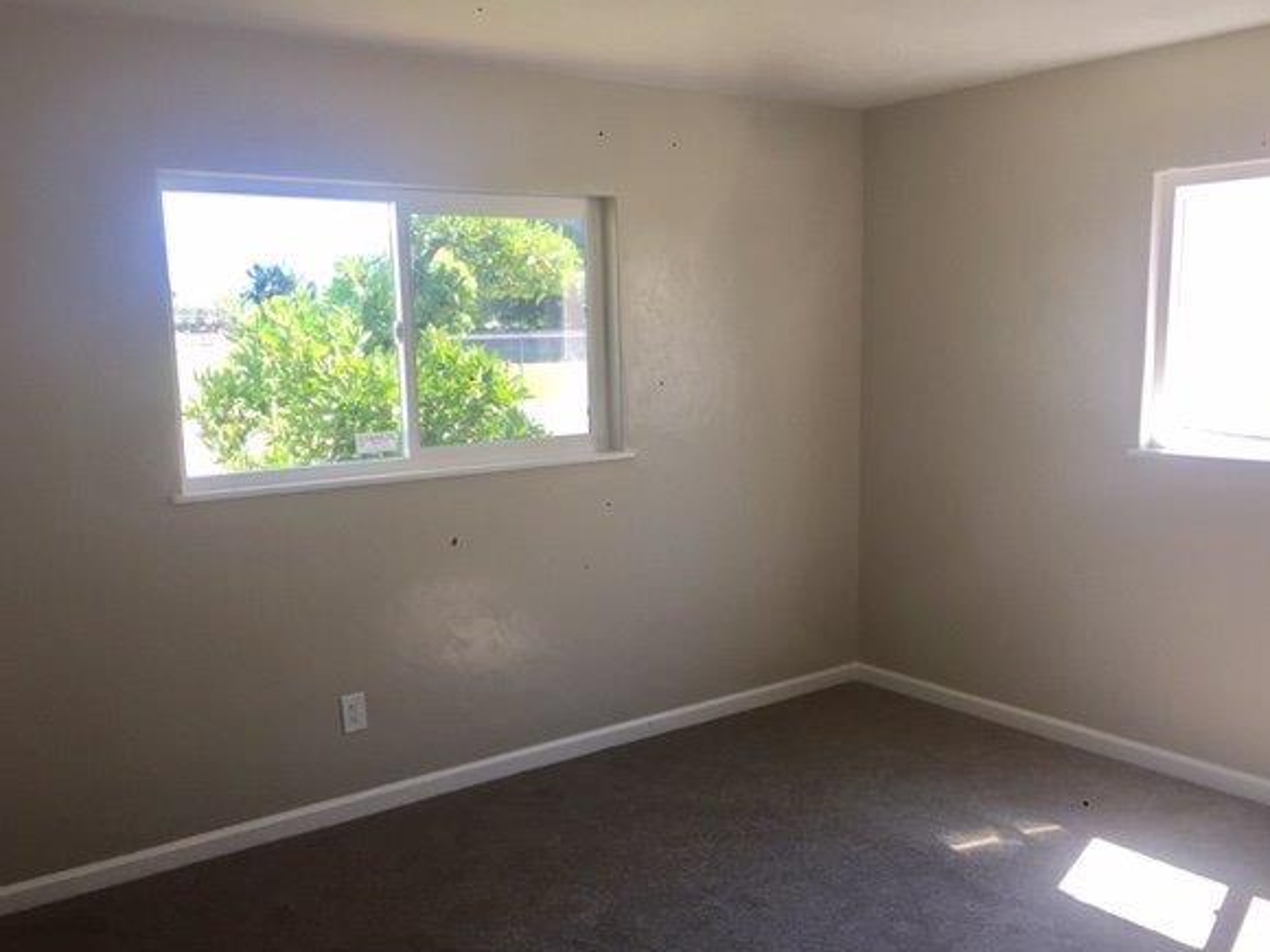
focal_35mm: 32
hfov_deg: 56.8
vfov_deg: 44.1
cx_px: 631
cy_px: 516
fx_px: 1174
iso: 50
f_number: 2.2
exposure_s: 1/120
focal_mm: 4.15
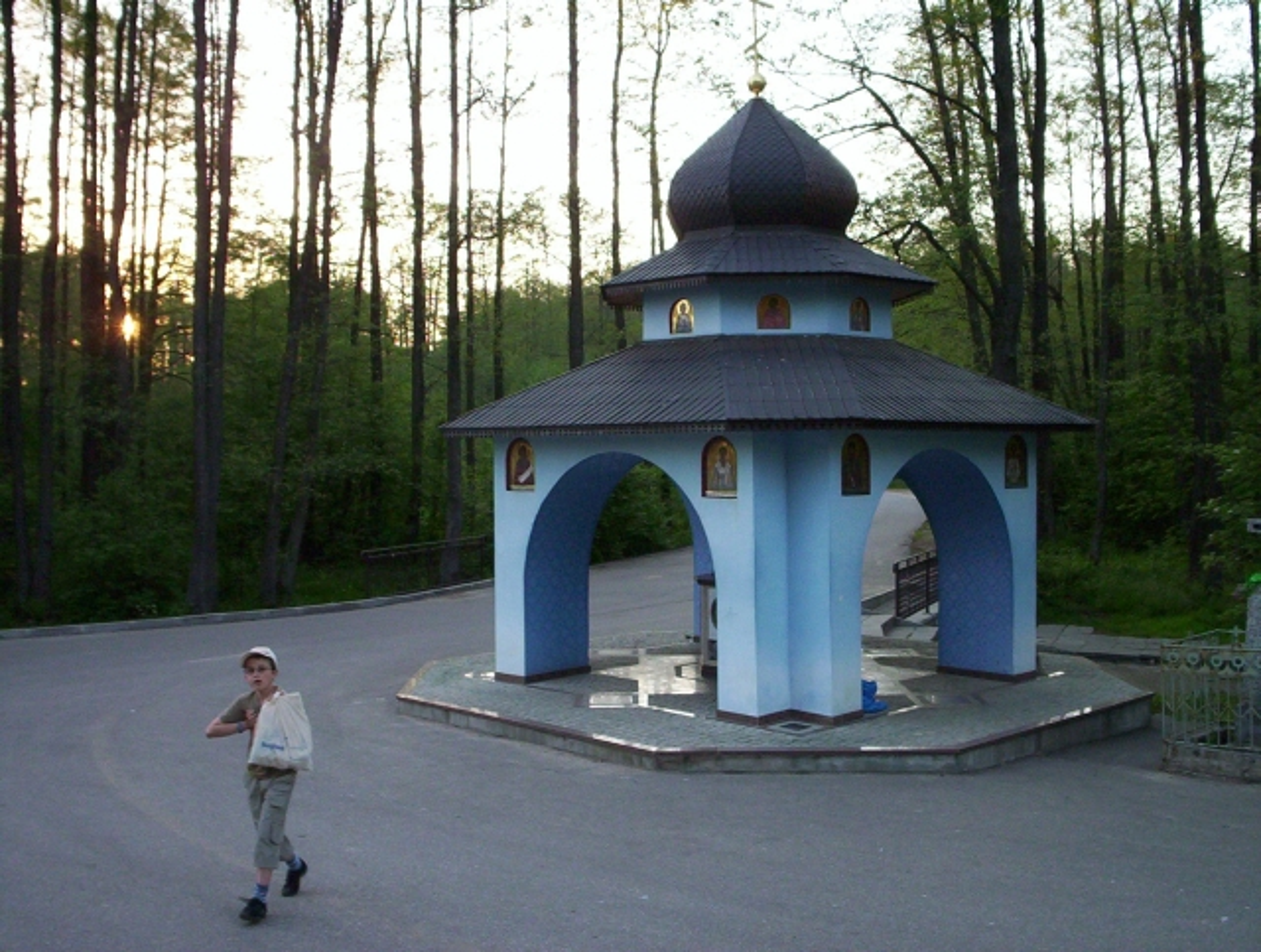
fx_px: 1387
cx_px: 630
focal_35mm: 38
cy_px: 476
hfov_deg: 48.9
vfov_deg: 37.9
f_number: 4.5
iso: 140
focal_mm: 4.99
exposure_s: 1/60
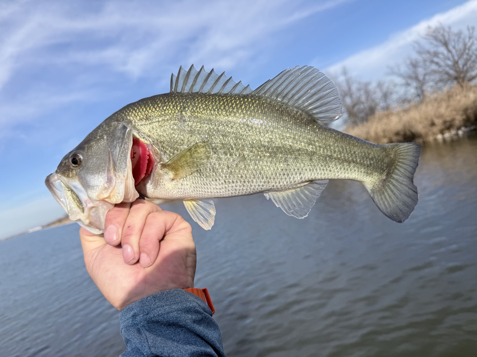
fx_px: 331
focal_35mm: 24
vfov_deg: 56.8
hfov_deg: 71.6
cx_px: 238
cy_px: 178
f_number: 1.78
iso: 80
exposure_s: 1/5714
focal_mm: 6.76
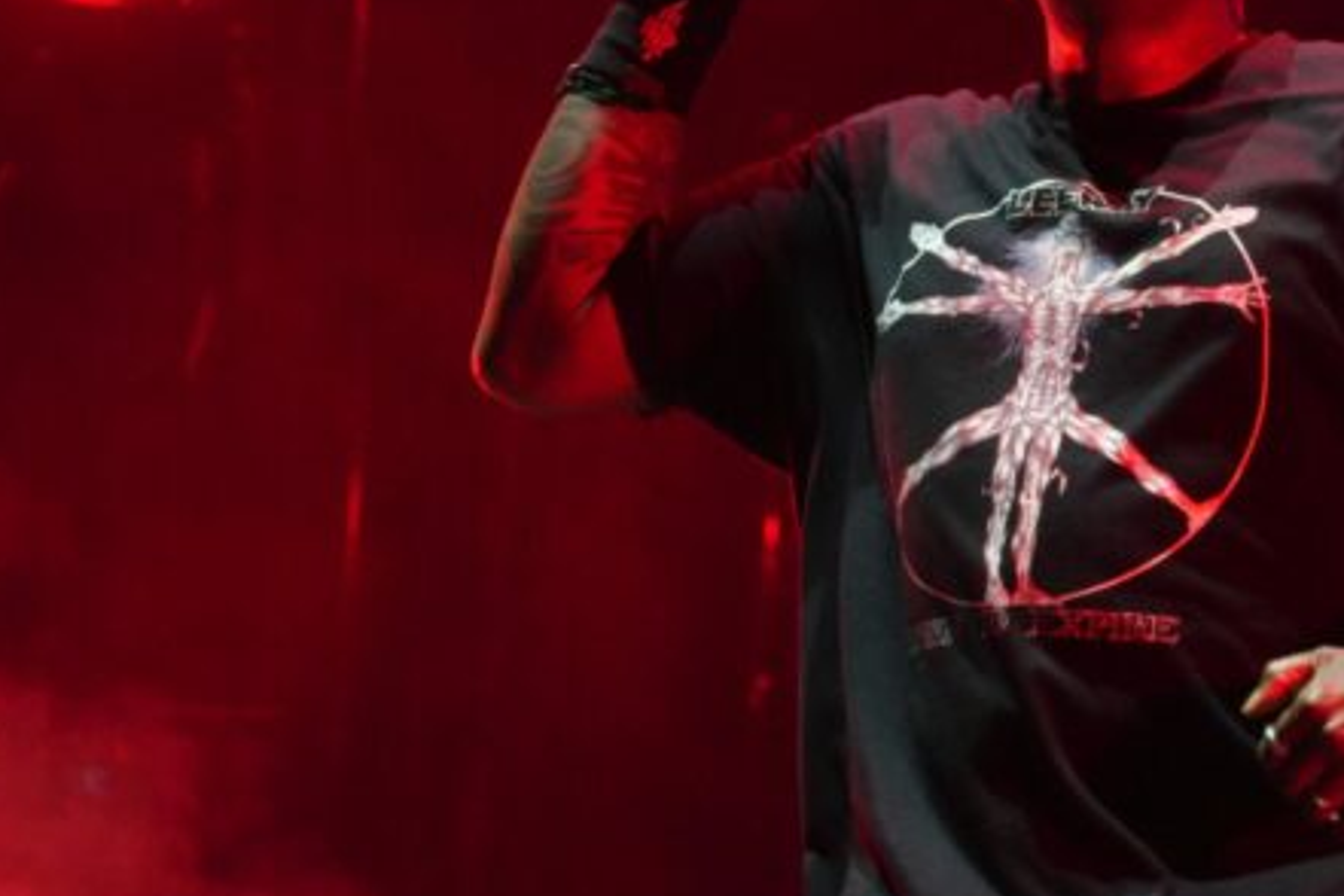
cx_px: 1152
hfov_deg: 6.0
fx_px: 12879
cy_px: 308
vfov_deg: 4.0
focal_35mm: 345
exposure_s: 1/250
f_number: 5.6
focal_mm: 132
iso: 5000
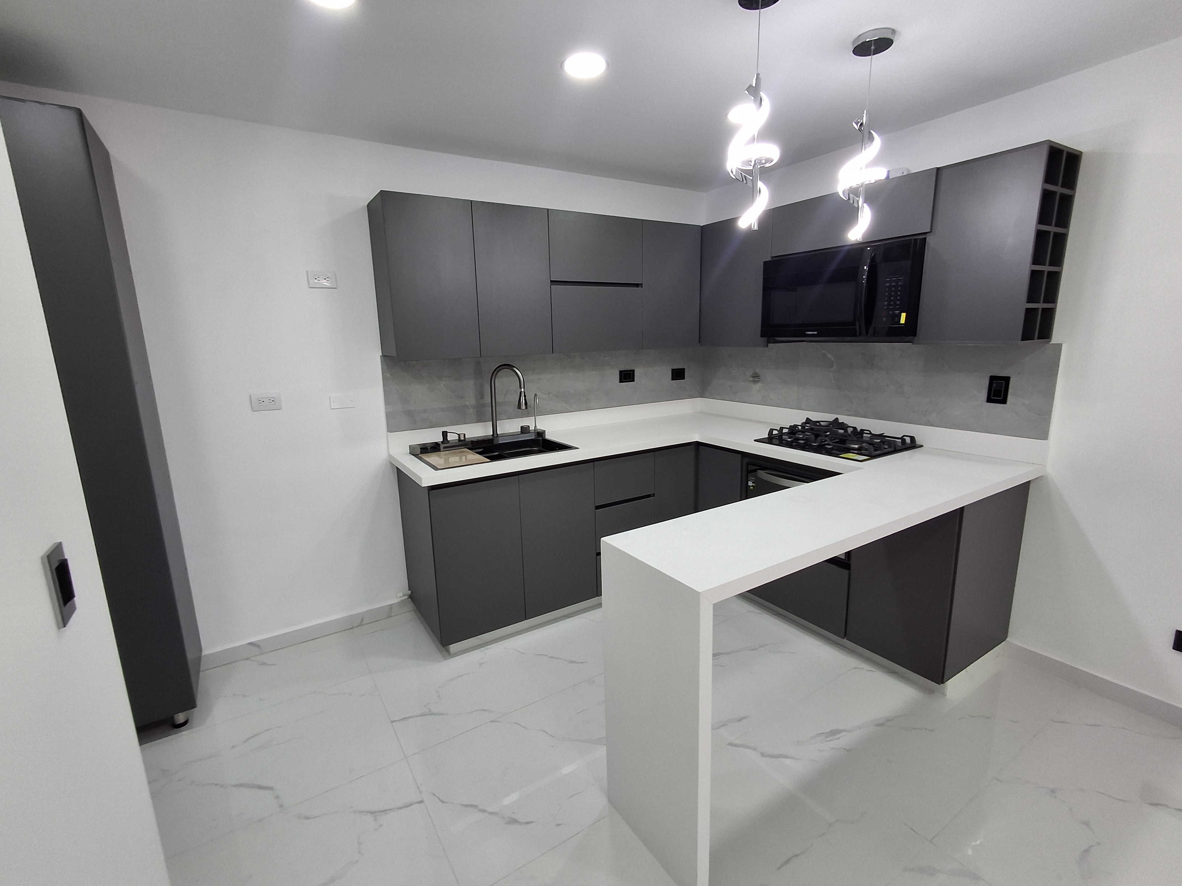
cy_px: 443
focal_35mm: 16
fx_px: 546
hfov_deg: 94.5
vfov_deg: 78.1
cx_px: 591
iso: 50
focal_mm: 1.64
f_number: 2.2
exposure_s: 1/40
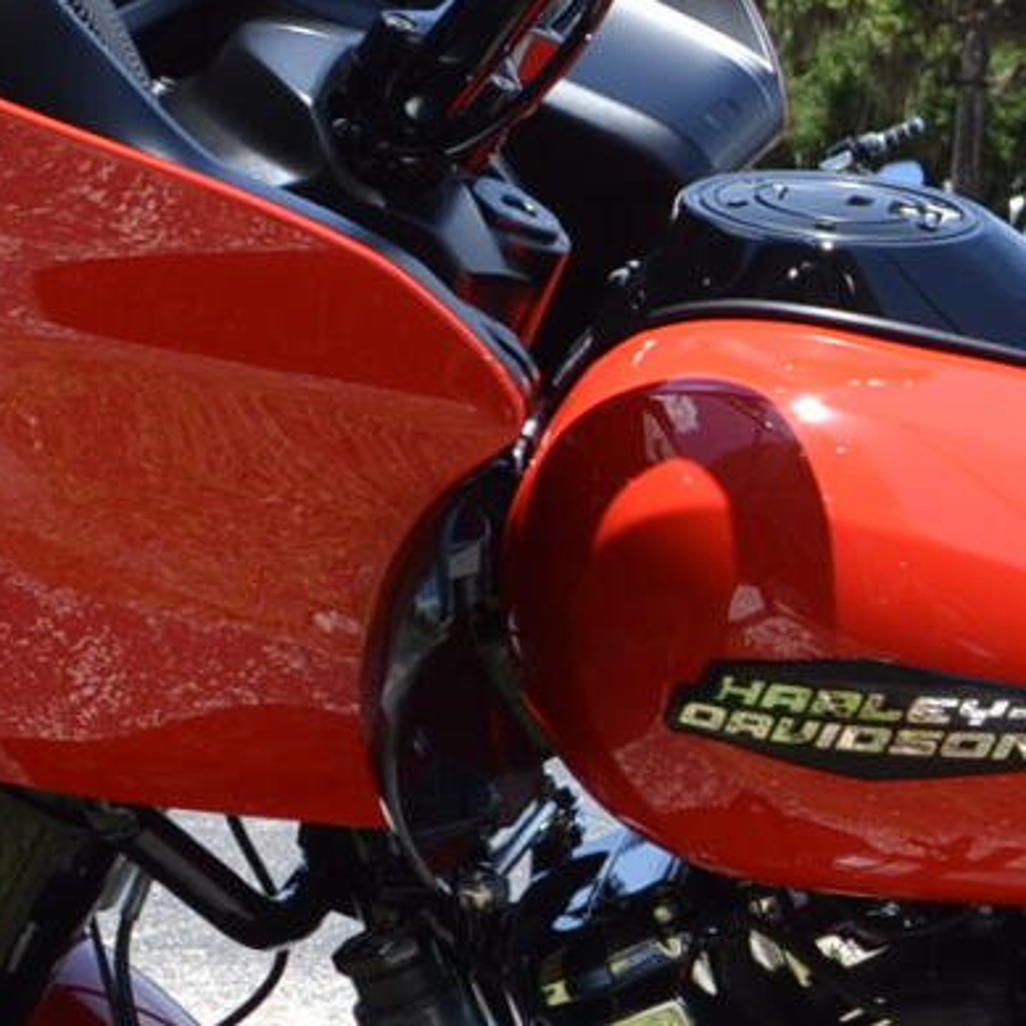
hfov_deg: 12.7
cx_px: 1511
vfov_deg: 13.2
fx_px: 4393
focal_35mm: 131
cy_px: 906
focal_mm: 20
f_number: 7.1
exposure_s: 1/200
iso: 100
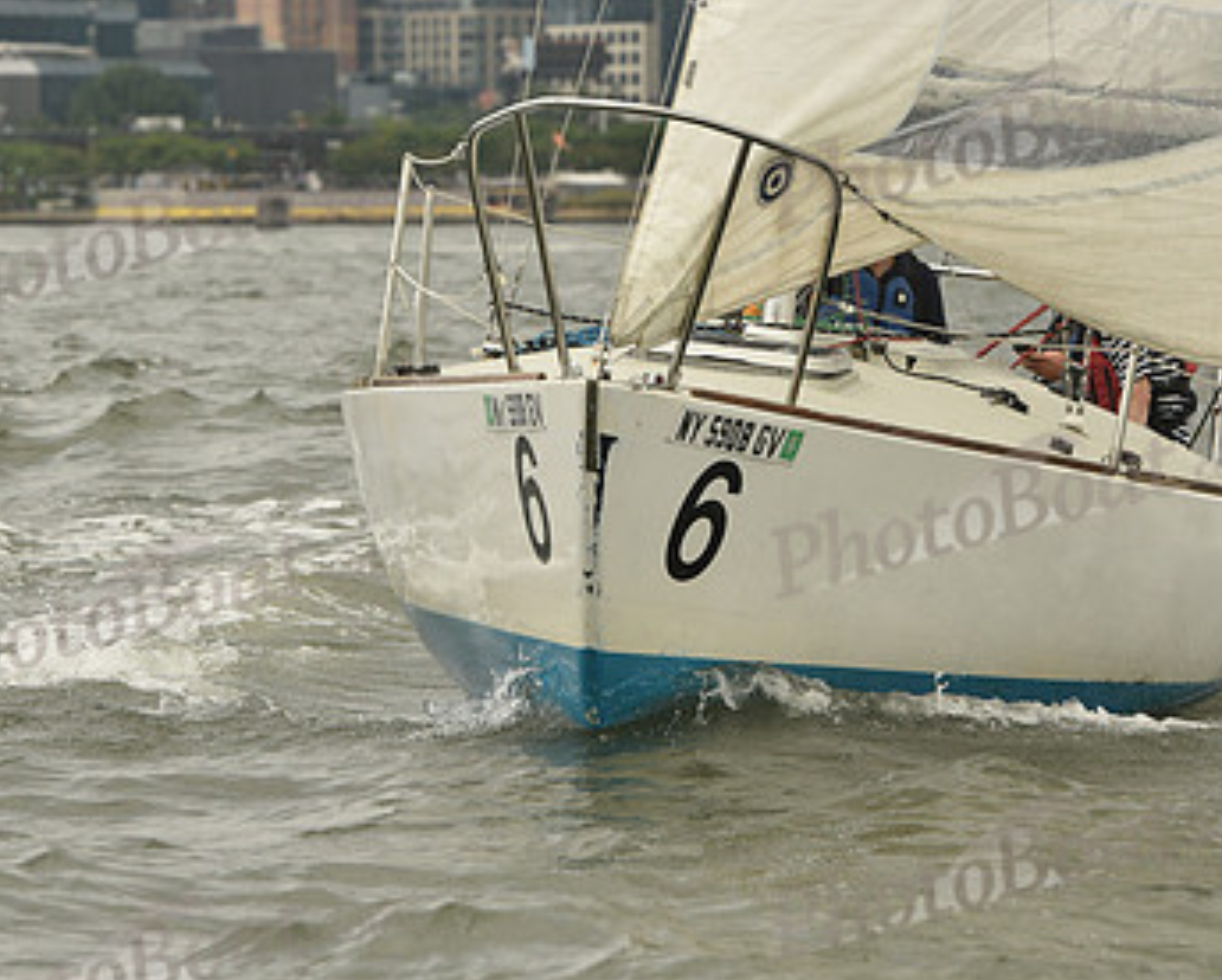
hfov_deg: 7.9
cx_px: 590
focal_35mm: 245
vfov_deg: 6.3
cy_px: 371
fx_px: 8871
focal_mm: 155
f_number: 7.1
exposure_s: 1/1250
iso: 320
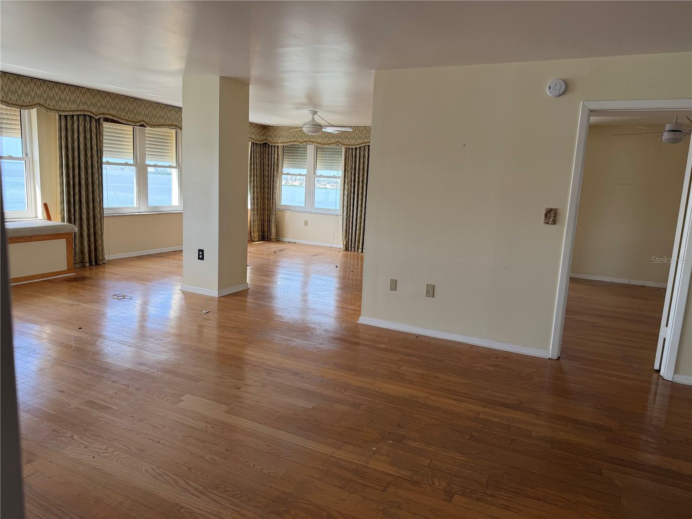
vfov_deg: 56.8
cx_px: 346
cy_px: 260
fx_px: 480
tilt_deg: -9.8
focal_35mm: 24
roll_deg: -2.7
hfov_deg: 71.6
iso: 80
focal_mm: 6.76
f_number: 1.78
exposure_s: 1/196
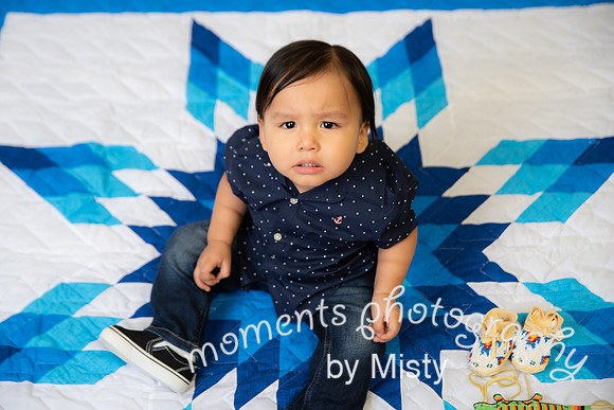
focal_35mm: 65
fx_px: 1117
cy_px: 200
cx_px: 299
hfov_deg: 30.7
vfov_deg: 20.8
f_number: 3.2
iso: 640
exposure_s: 1/125
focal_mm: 62
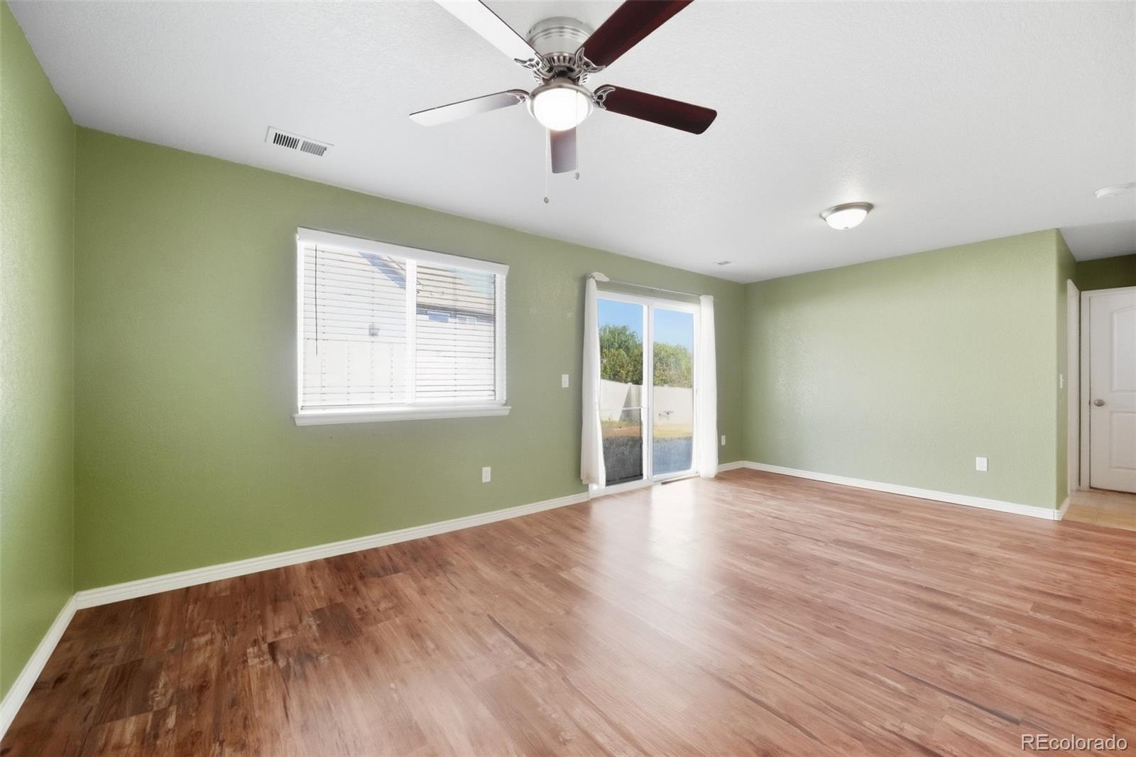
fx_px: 442
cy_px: 378
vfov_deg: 81.2
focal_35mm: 14
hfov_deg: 104.3
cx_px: 568
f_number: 11
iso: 500
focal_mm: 14
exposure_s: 1/50
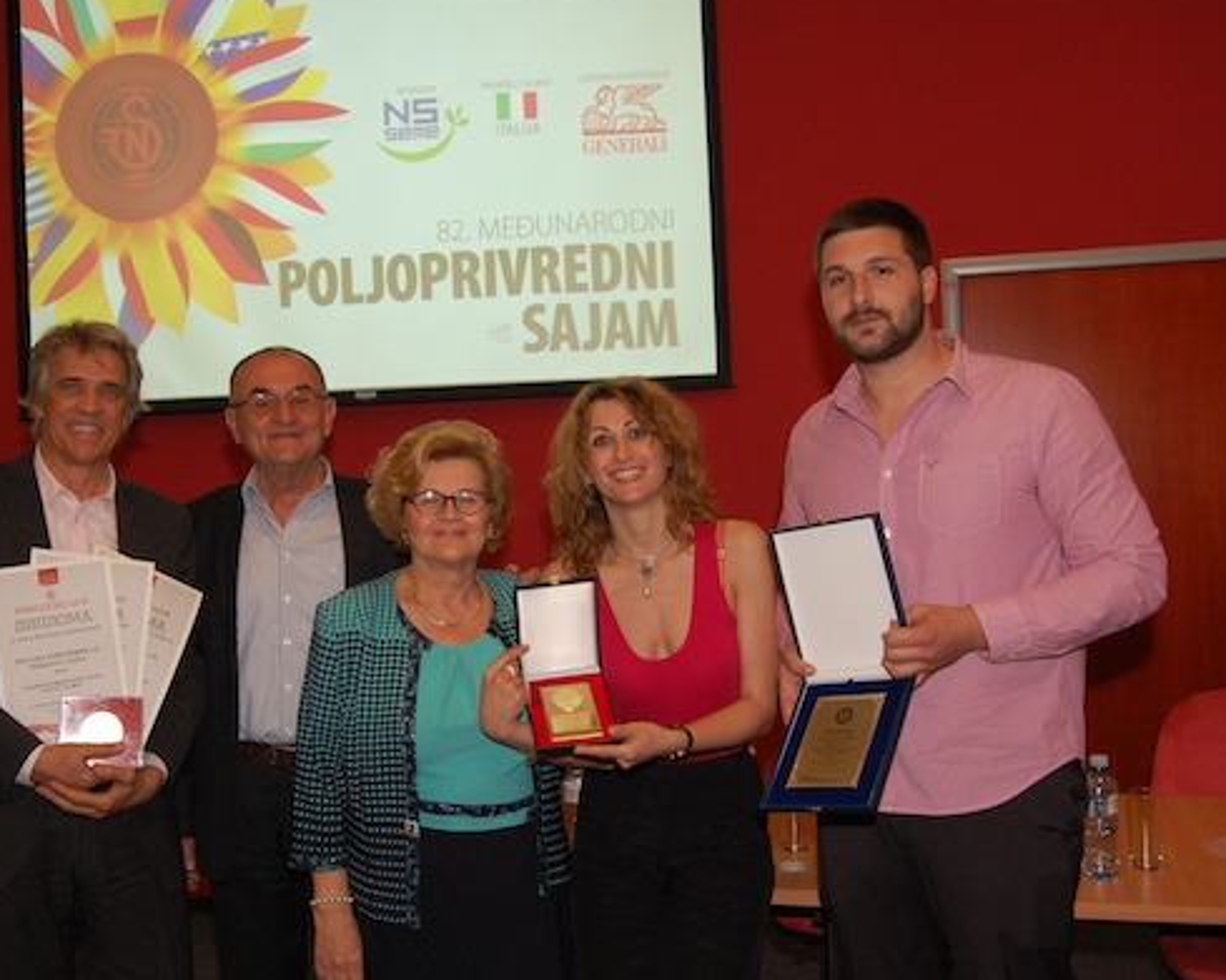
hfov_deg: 47.6
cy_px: 484
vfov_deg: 39.1
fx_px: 1379
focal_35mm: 38
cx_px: 486
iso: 800
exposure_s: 1/60
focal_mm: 22
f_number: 5.6
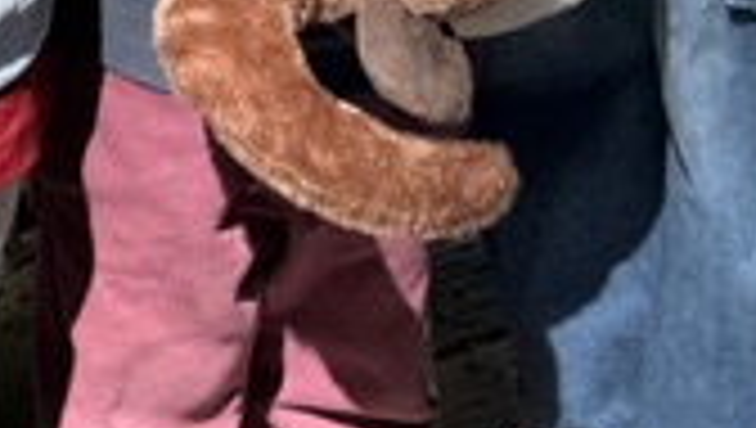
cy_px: -1239
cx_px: 86
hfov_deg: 13.4
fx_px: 3191
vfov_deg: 6.4
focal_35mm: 159
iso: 80
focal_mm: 6.76
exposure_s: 1/2506
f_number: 1.78
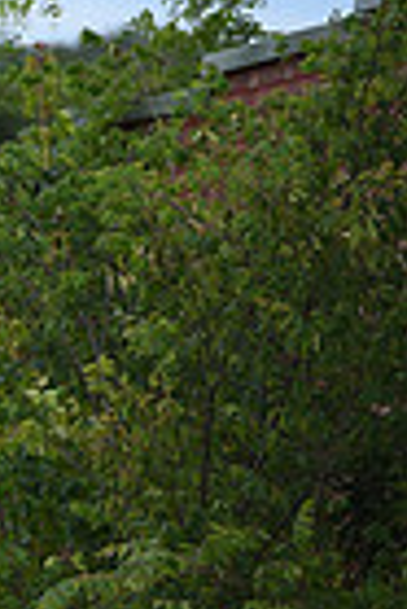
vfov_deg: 2.5
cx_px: -858
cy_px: 841
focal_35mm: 832
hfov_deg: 1.6
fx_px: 14073
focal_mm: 200
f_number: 5
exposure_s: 1/800
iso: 160
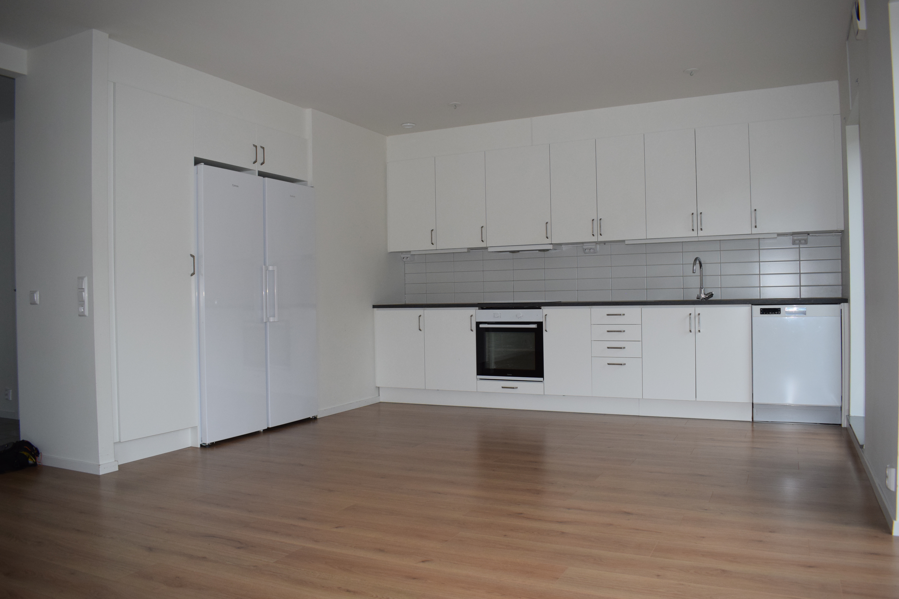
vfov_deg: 47.9
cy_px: 300
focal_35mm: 27
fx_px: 674
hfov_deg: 67.4
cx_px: 450
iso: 800
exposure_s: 1/100
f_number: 5
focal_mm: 18
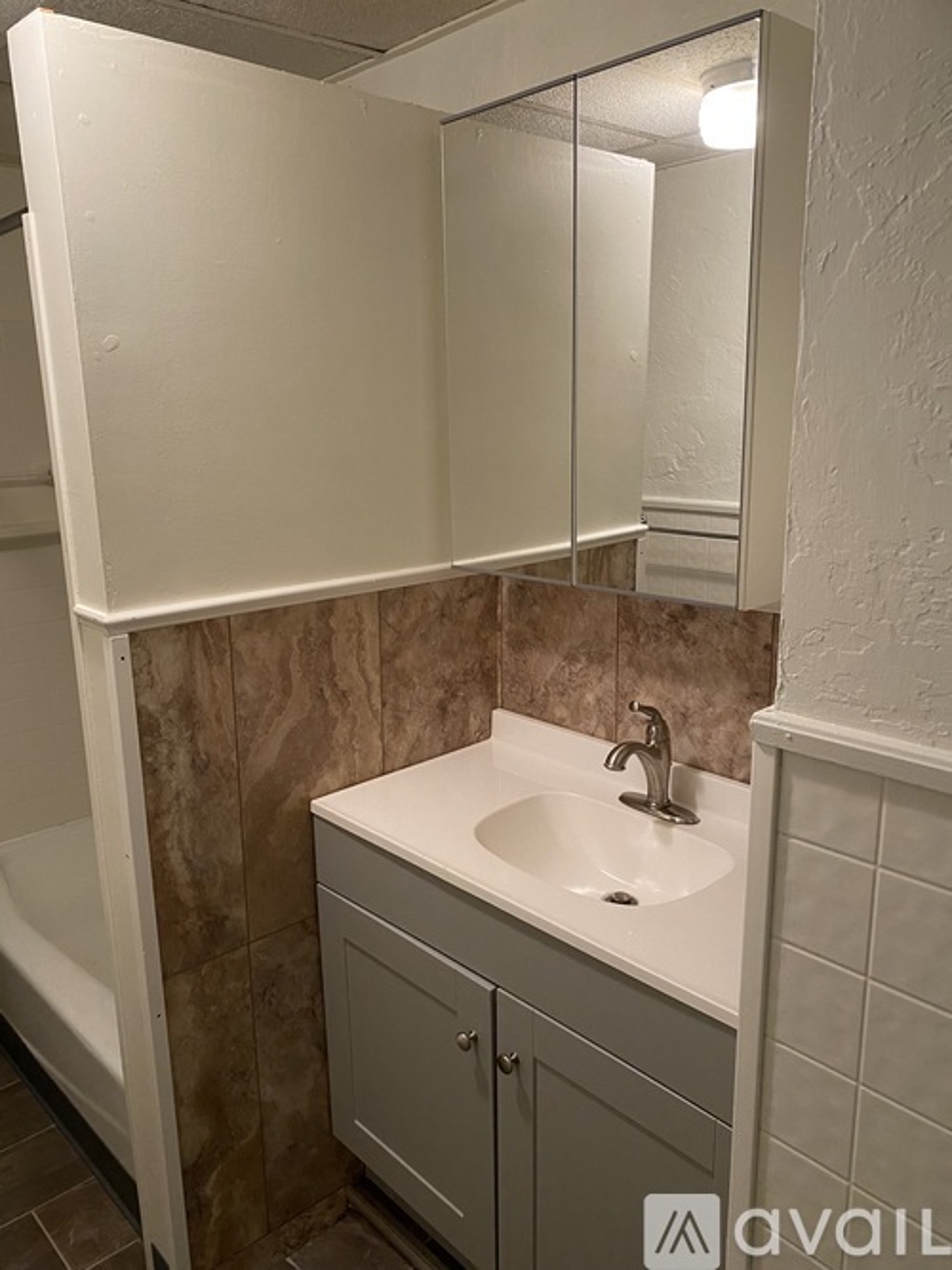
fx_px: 954
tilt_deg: -12.0
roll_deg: +0.7
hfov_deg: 53.0
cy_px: 635
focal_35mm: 26
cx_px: 476
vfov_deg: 67.3
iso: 320
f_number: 1.8
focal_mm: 4.25
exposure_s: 1/60
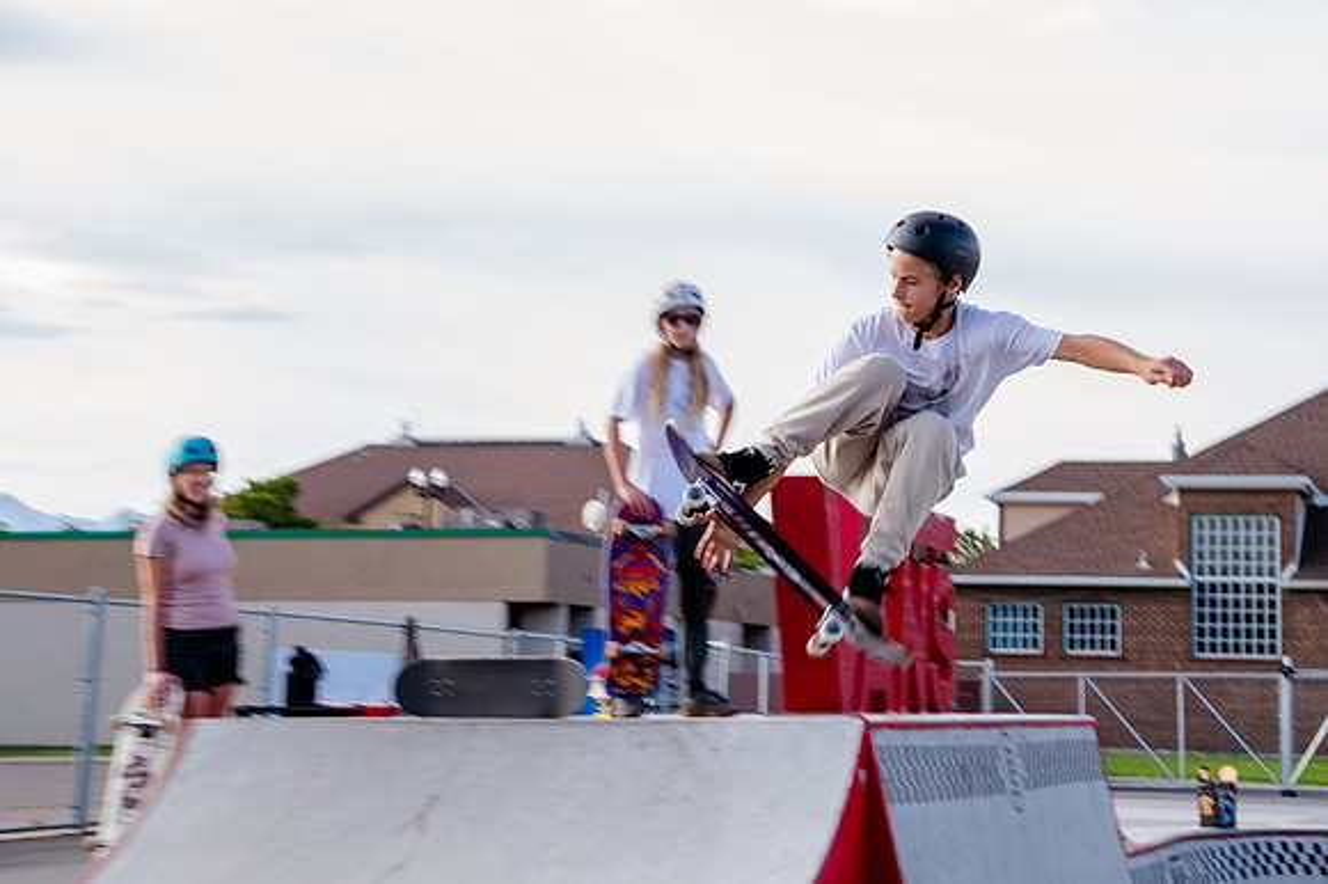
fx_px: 2830
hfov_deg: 26.4
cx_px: 774
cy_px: 359
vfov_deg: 17.7
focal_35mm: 77
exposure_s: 1/100
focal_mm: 58
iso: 200
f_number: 8
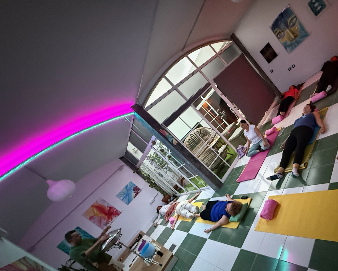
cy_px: 161
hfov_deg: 83.8
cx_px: 221
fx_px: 180
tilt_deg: -13.2
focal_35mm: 18
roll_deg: +45.0
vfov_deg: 73.1
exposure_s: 1/49
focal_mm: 2.22
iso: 1250
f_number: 2.2
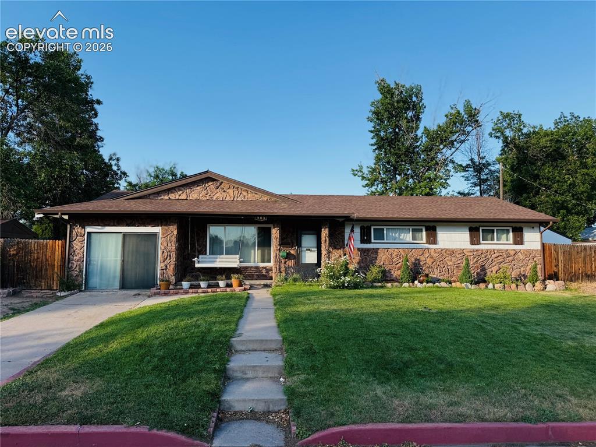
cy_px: 224
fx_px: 413
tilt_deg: +3.8
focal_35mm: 24
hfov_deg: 71.6
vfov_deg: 56.8
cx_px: 298
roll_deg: -0.9
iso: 80
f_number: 1.78
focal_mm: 6.76
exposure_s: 1/1618
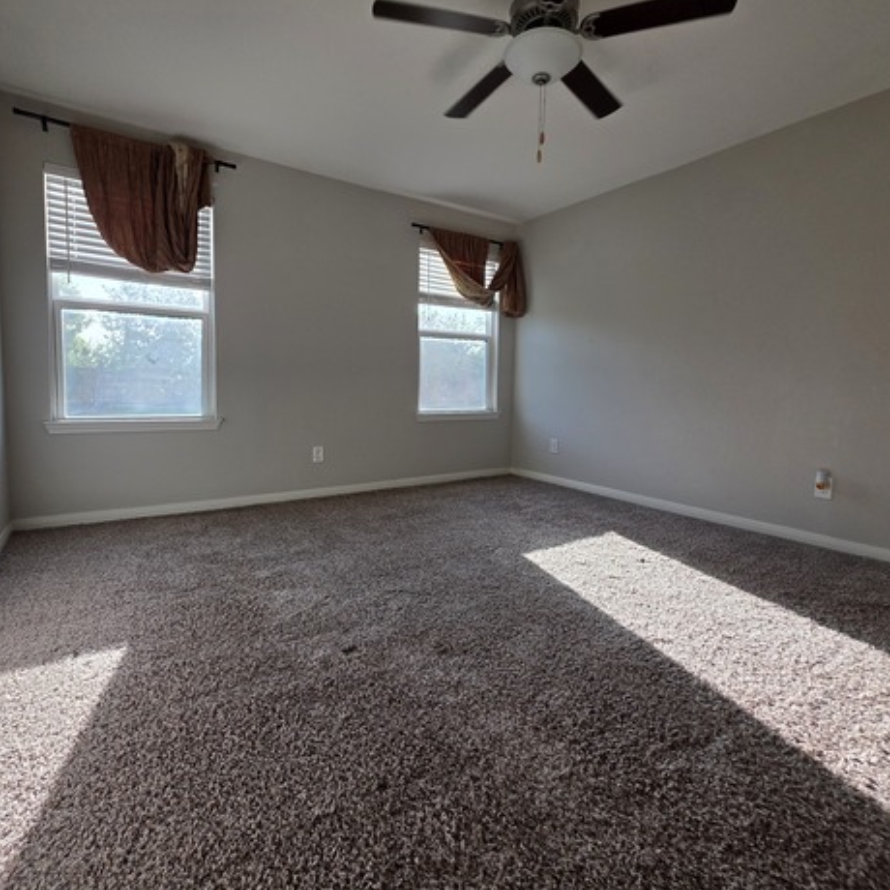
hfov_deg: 87.4
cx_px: 445
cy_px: 428
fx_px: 465
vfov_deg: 87.4
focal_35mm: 16
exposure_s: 1/359
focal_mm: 2.2
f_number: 1.9
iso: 80
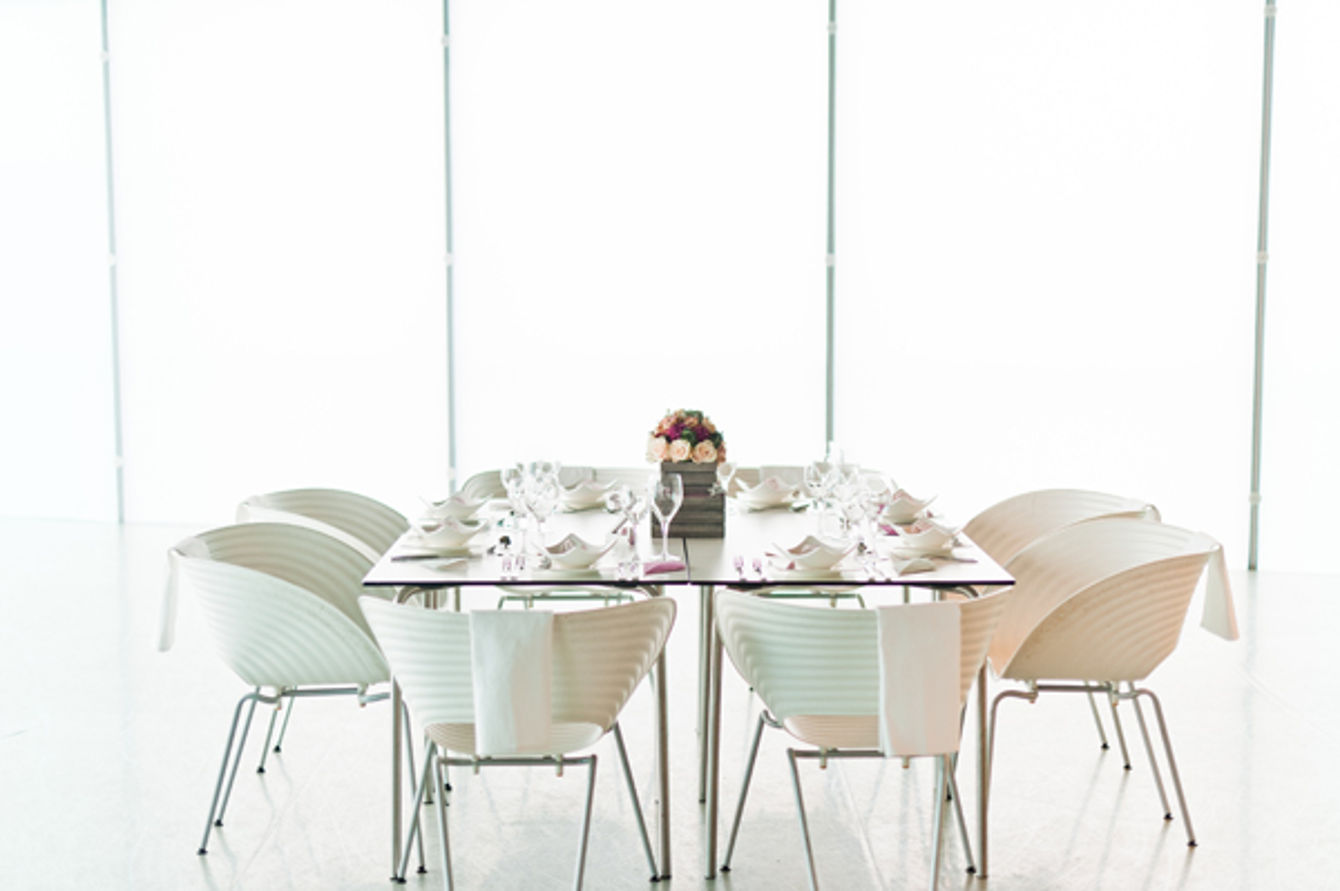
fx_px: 1860
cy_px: 446
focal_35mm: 50
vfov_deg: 26.9
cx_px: 670
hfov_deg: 39.6
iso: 200
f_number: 2
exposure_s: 1/400
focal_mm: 50
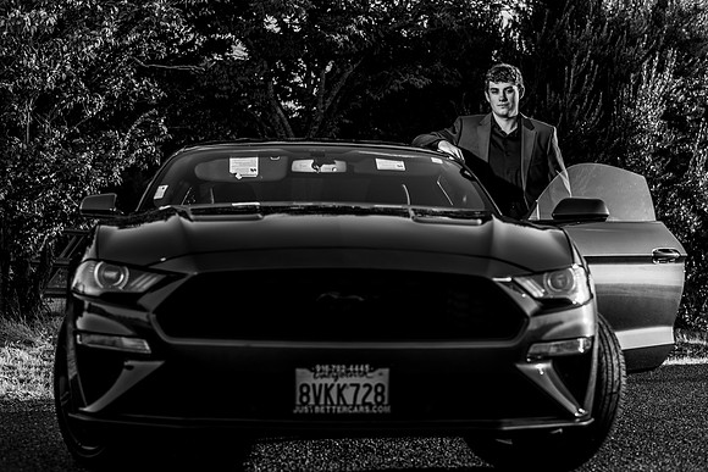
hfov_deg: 27.2
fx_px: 1461
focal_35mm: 74
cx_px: 354
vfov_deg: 18.4
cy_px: 236
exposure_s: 1/250
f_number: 4
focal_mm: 70
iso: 31
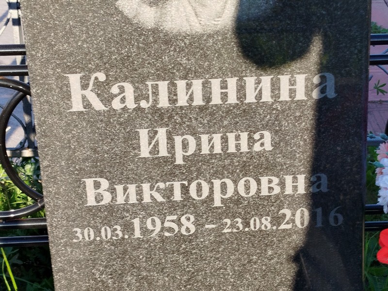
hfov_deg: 61.7
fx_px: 325
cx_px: 194
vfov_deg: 48.2
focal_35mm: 29
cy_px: 146
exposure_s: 1/207
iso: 50
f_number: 1.7
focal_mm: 5.31
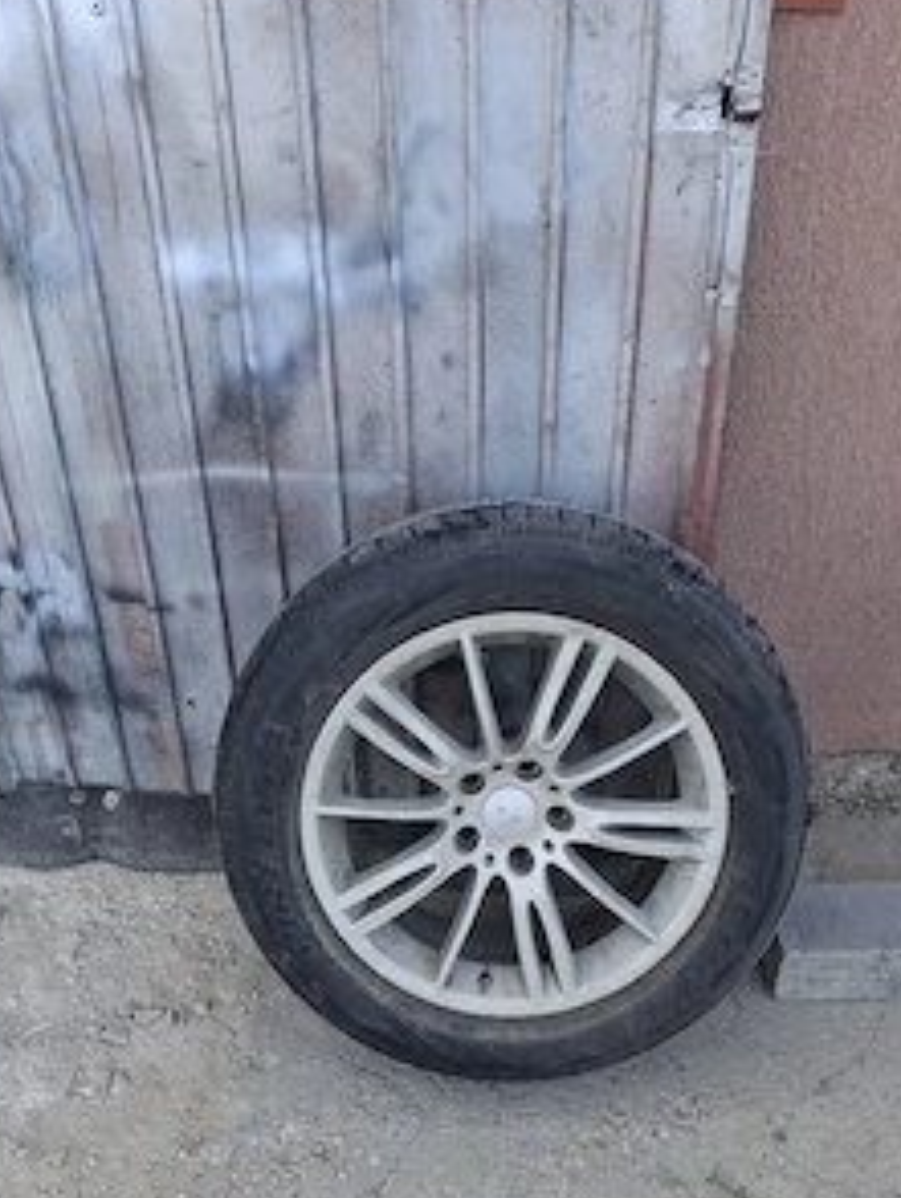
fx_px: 1178
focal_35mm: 34
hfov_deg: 41.8
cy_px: 754
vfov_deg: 53.3
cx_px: 420
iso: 32
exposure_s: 1/208
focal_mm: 4.69
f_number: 1.8
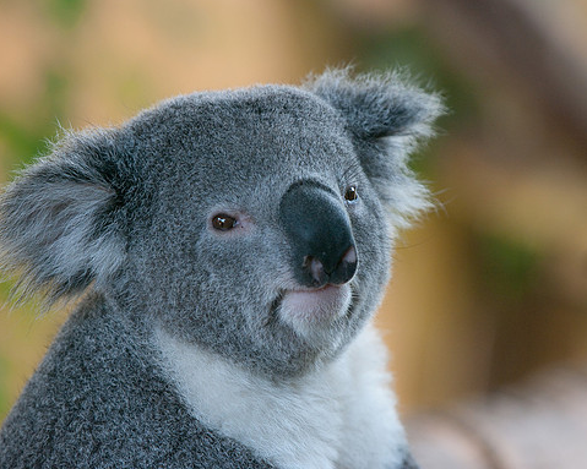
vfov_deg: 3.0
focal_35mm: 511
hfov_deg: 3.8
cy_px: 234
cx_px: 244
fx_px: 8876
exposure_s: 1/160
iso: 1600
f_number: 4.5
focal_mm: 300
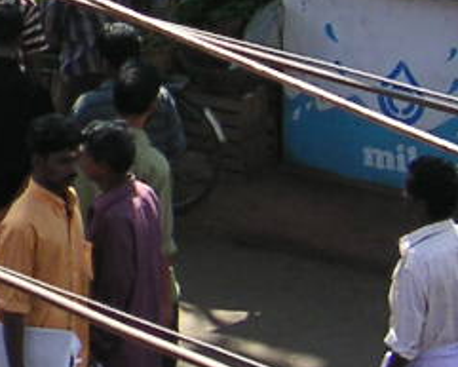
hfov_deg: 9.5
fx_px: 2671
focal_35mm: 197
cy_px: -207
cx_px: -209
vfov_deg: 7.7
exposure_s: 1/180
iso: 50
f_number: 2.8
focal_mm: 6
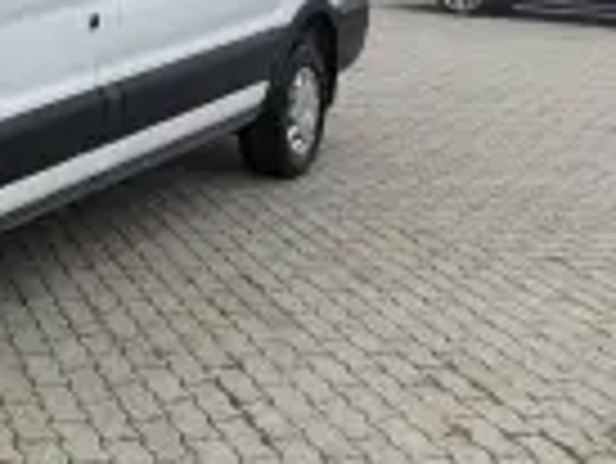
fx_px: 1122
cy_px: 5
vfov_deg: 22.5
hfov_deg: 27.1
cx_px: -121
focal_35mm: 63
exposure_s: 1/2833
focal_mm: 6.76
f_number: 1.78
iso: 80
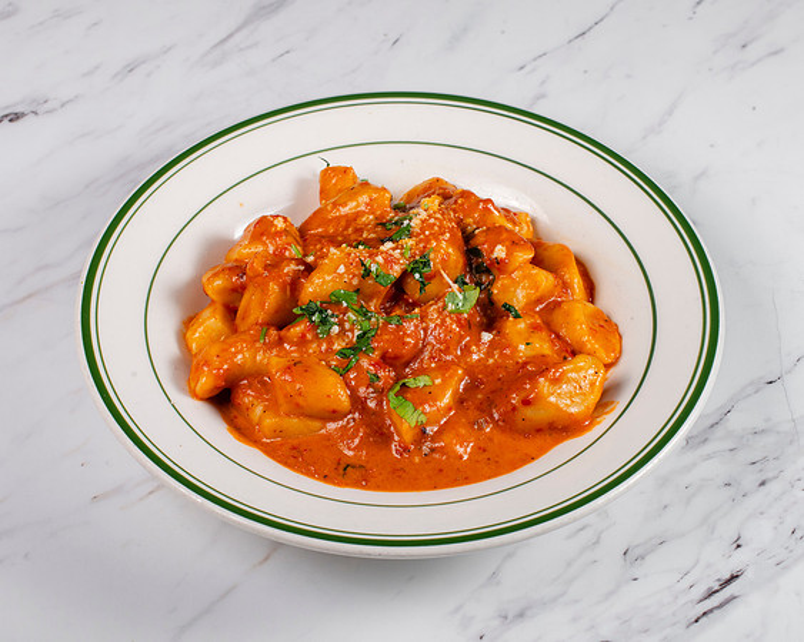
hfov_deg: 25.7
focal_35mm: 74
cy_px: 316
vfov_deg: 20.7
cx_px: 418
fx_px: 1759
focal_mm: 50
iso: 200
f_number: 11
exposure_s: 1/250
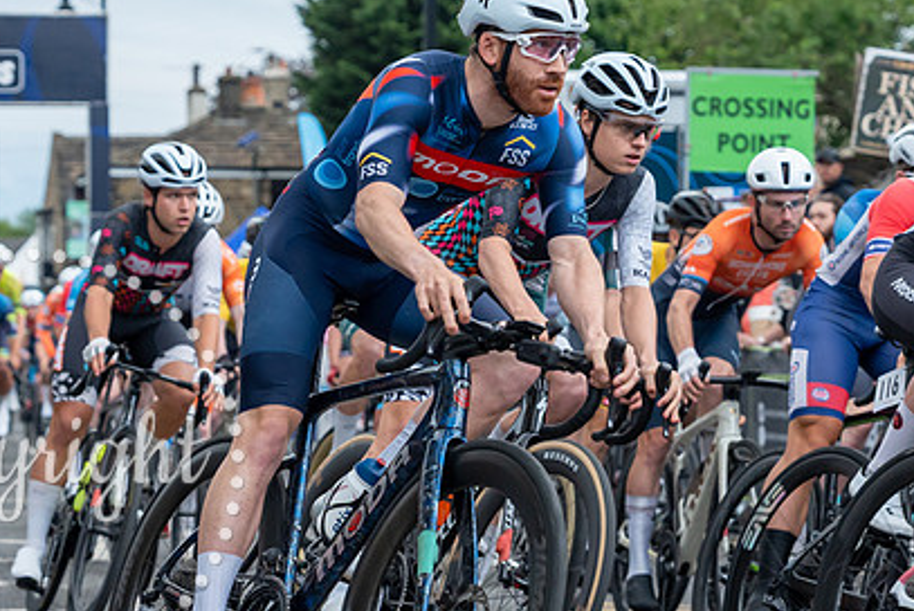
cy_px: 197
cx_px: 375
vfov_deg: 9.3
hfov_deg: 13.9
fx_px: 3735
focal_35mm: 147
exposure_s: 1/800
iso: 1000
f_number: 3.5
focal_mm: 64
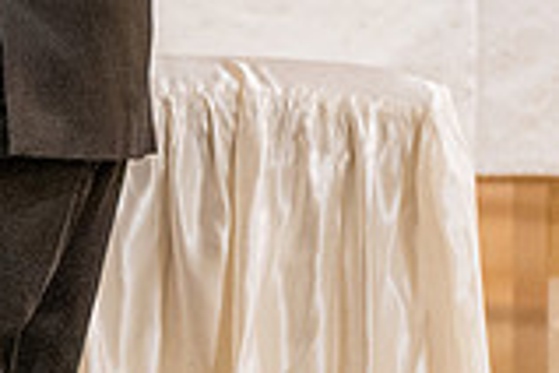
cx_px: -251
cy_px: -163
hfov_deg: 2.1
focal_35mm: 1000
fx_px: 15527
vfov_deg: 1.4
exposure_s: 1/160
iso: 2000
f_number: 2.8
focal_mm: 200
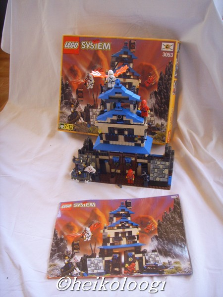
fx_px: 335
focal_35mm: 39
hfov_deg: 36.8
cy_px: 148
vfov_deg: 47.9
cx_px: 112
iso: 152
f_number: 3.5
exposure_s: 1/15
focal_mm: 6.6
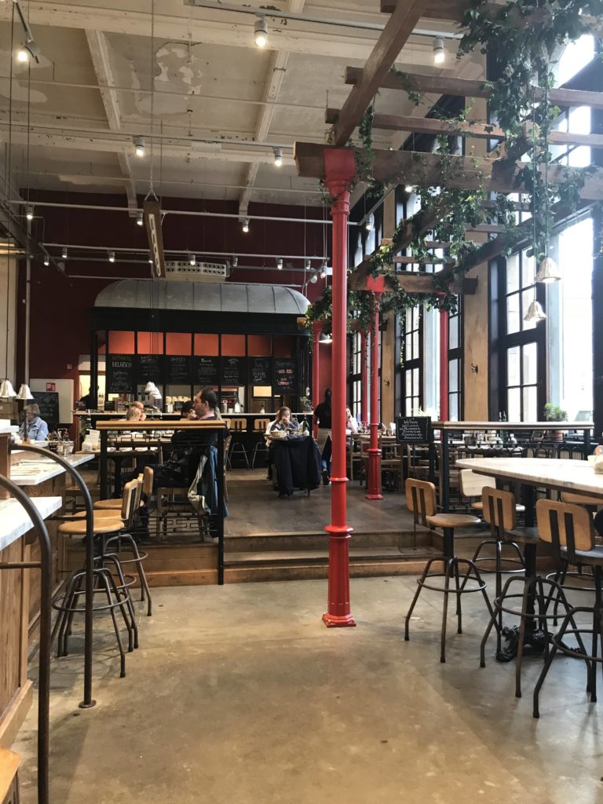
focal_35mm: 28
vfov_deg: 63.4
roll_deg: +0.2
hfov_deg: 49.7
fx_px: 650
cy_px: 402
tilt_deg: +0.7
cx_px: 302
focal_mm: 3.99
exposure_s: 1/20
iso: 40
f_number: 1.8
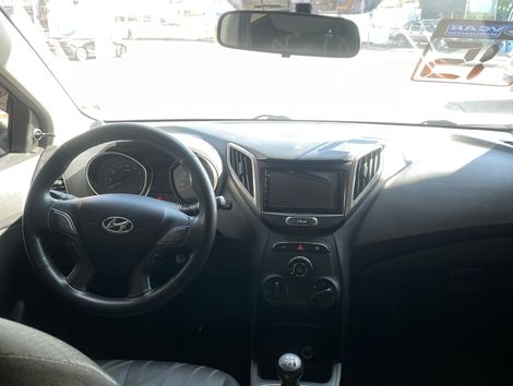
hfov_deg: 67.2
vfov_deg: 53.2
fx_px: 386
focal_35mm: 26
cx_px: 256
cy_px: 193
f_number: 1.6
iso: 125
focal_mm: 4.2
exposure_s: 1/60
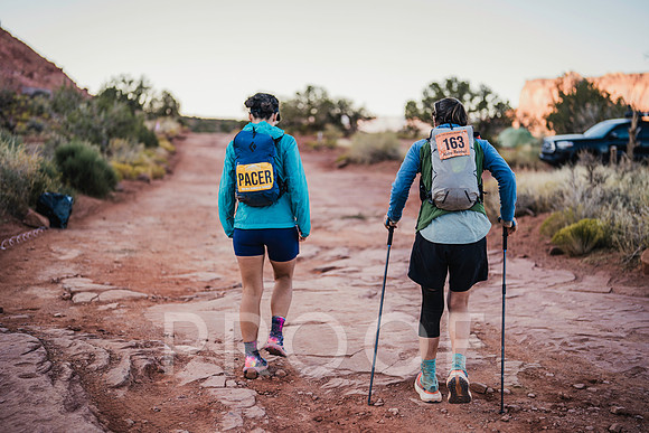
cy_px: 216
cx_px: 324
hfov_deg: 39.6
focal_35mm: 50
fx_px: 902
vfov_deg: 27.0
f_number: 1.4
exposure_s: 1/640
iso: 100
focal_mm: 50
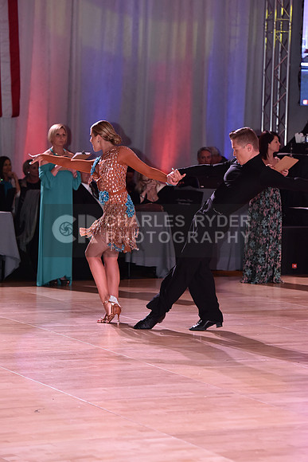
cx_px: 154
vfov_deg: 15.2
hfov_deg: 10.2
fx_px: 1731
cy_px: 231
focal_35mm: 135
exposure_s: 1/250
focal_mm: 135
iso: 1600
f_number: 4.5
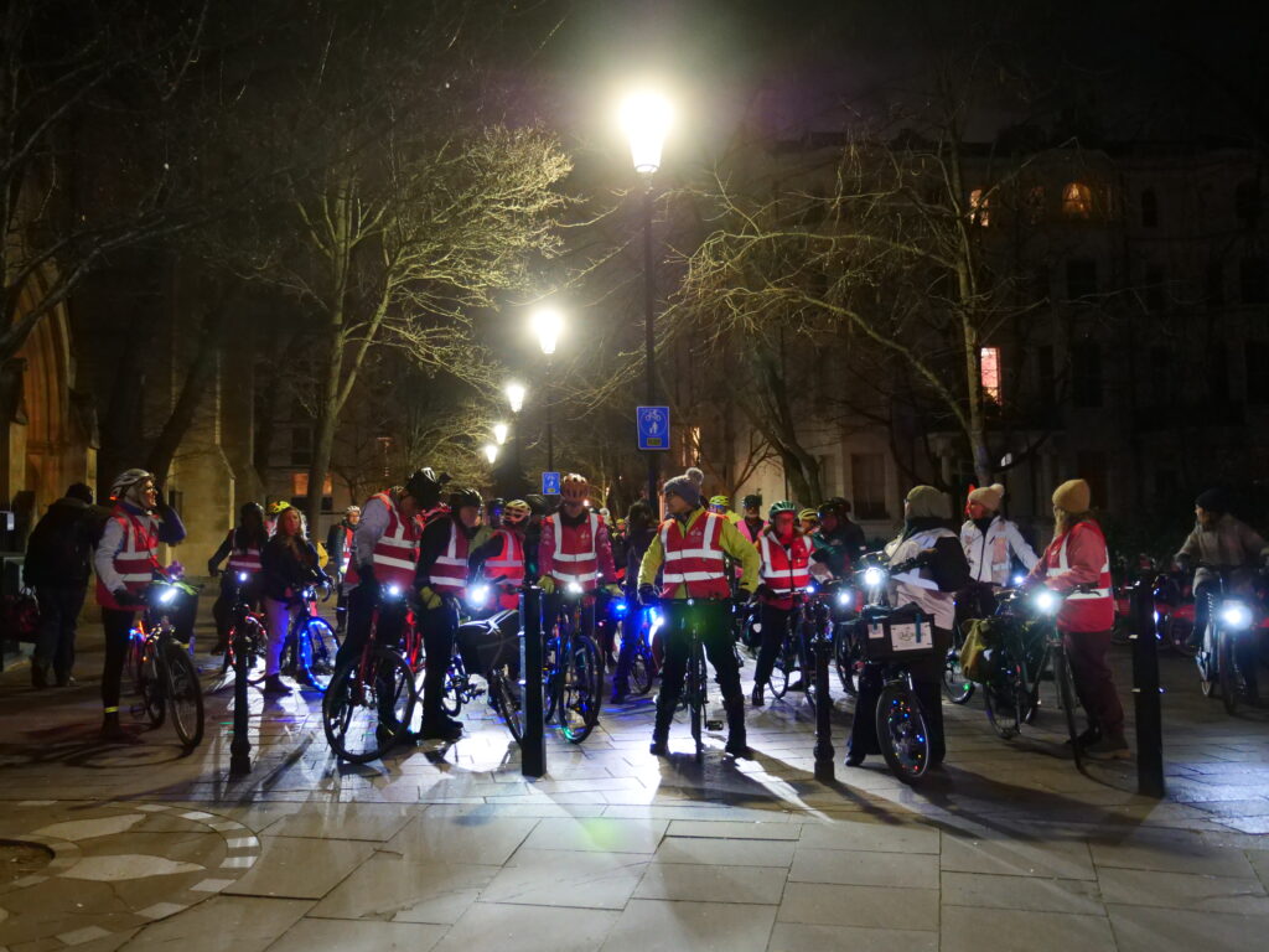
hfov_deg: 56.8
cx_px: 634
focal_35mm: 32
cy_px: 476
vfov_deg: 44.2
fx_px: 1173
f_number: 2.8
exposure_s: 1/50
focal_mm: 16
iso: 3200
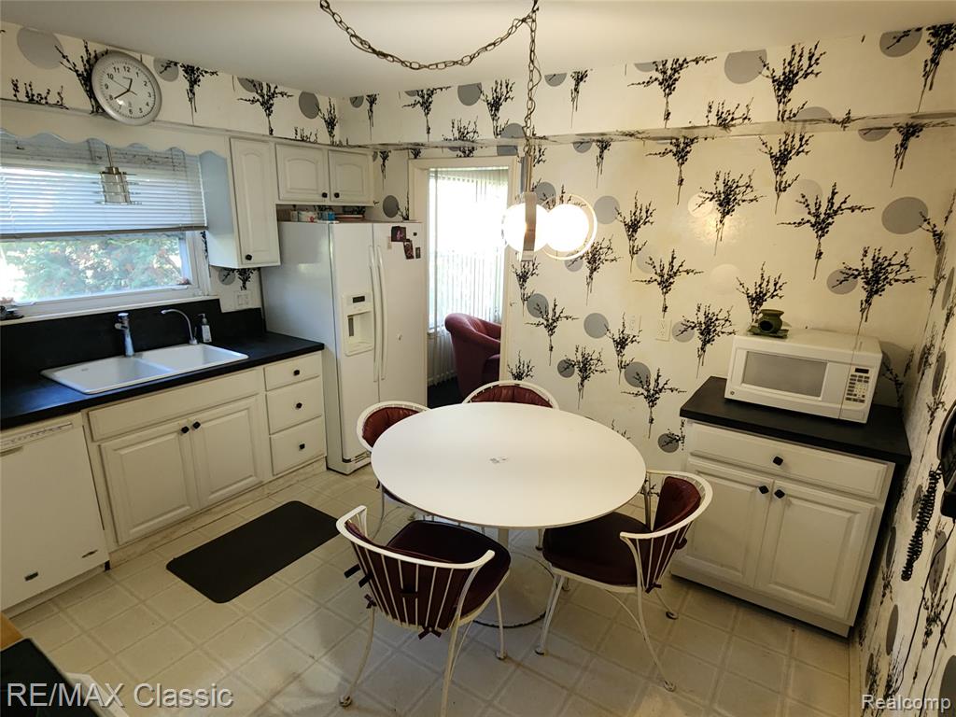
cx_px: 478
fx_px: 359
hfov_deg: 106.2
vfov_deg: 89.9
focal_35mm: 13
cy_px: 358
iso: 320
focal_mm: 2.2
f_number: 2.2
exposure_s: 1/40
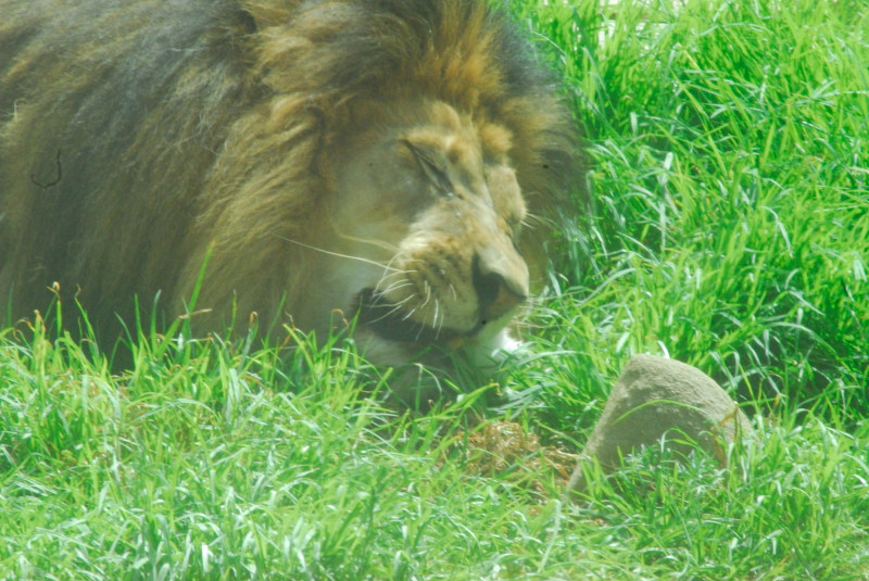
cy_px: 290
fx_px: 10872
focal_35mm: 450
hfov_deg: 4.6
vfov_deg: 3.1
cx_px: 434
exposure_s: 1/90
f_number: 32
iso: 1600
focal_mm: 300
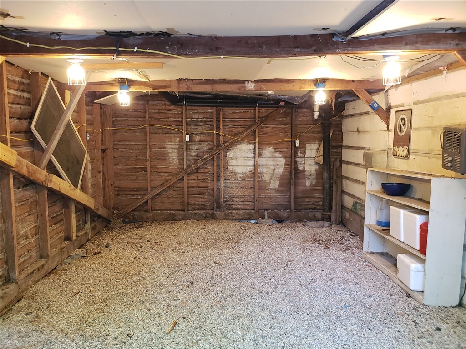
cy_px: 174
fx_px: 350
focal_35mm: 26
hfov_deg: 67.3
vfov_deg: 53.1
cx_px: 233
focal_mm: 4.3
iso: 250
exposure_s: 1/17
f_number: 2.4
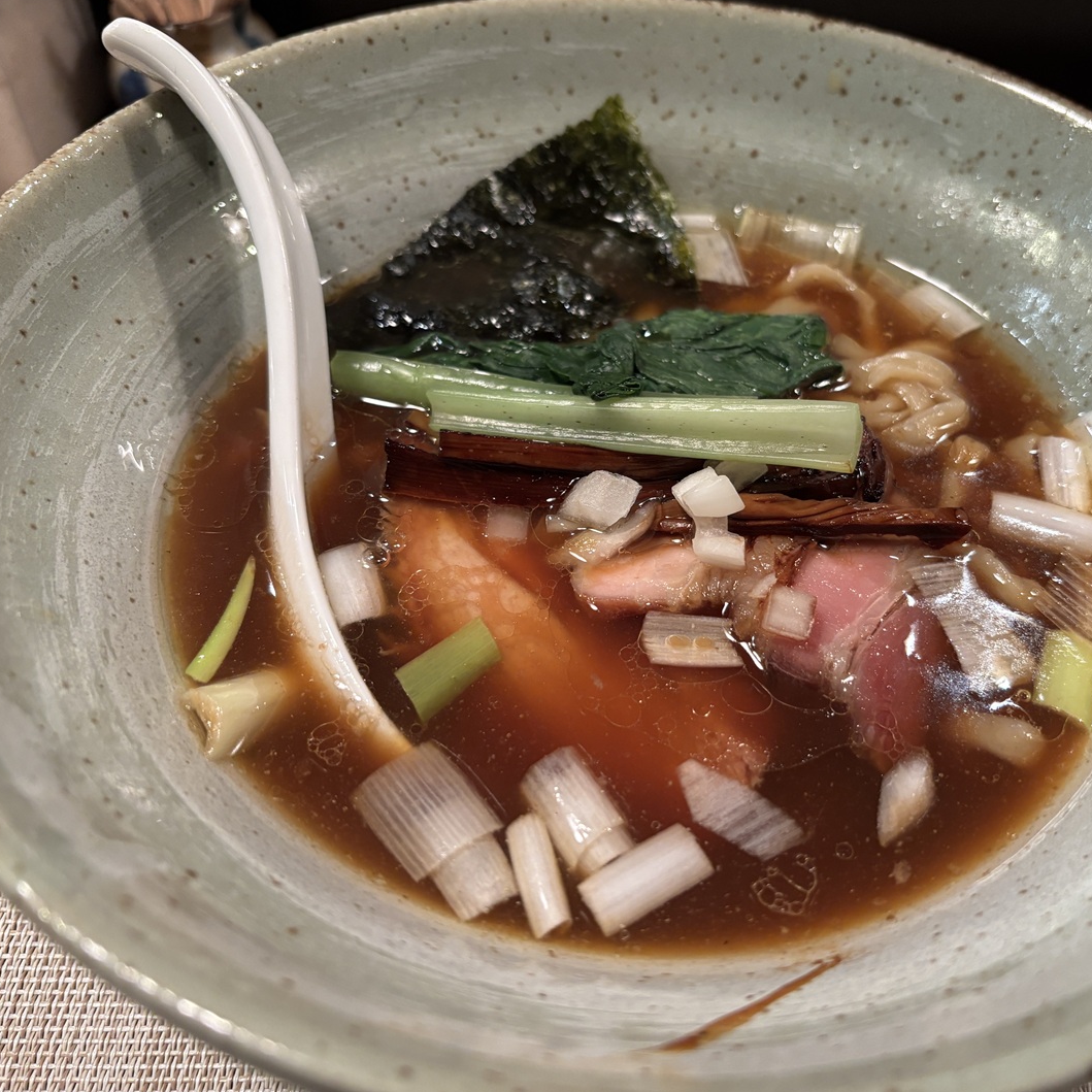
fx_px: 1106
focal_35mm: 31
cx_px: 647
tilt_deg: -49.5
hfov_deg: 52.2
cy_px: 545
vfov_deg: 52.5
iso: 250
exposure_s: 1/50
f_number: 1.6
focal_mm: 5.96
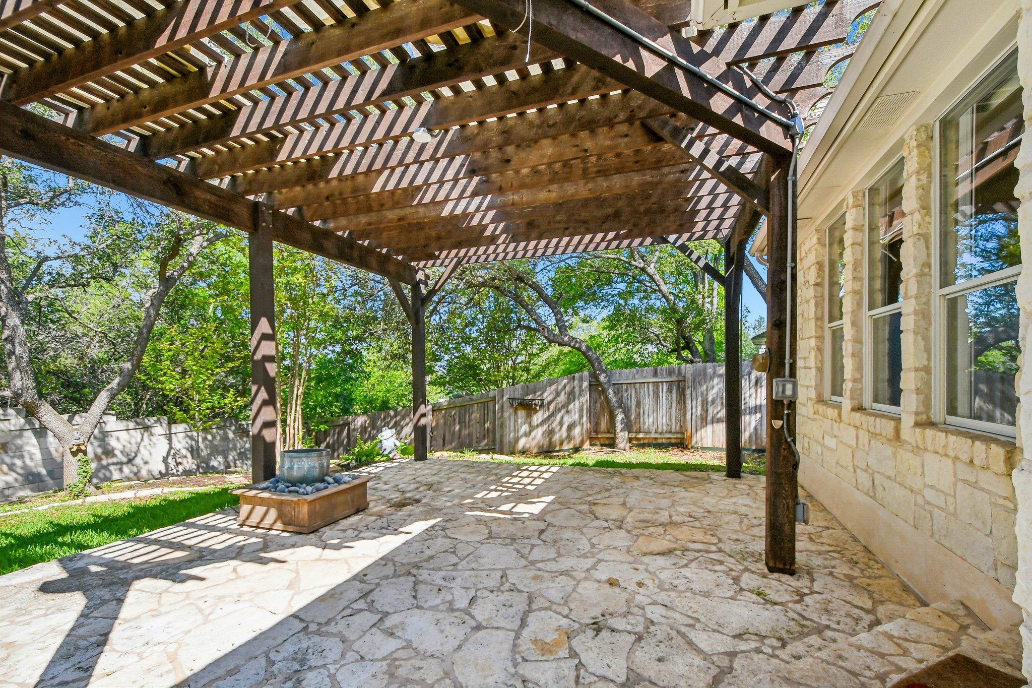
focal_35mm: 15
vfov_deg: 77.3
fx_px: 430
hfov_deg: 100.4
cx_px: 516
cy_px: 344
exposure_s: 1/500
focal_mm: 10
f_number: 8
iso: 400
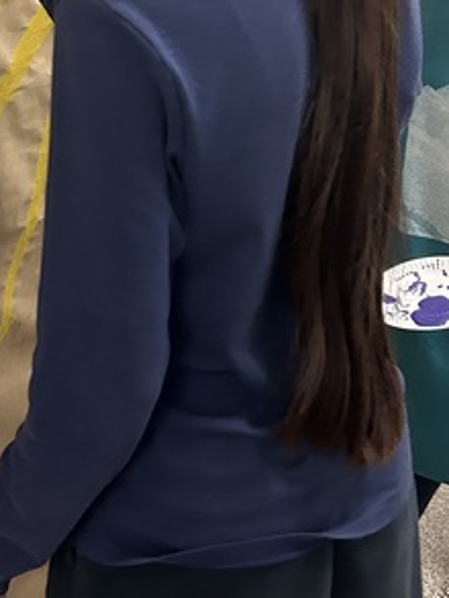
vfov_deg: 26.2
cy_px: 31
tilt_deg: -12.5
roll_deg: -0.9
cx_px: -24
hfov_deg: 20.0
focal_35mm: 71
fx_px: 1227
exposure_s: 1/60
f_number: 1.5
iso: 320
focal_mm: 5.7
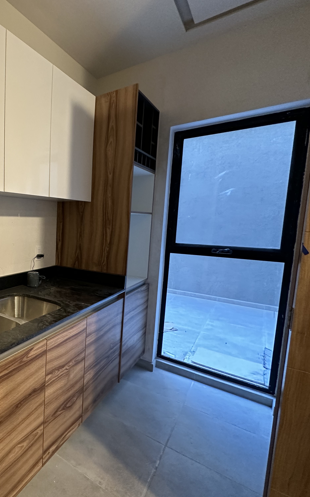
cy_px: 248
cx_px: 2
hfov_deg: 49.2
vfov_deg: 85.1
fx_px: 270
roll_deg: -0.2
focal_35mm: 20
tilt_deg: -7.5
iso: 250
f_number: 2.2
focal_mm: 2.22
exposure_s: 1/60
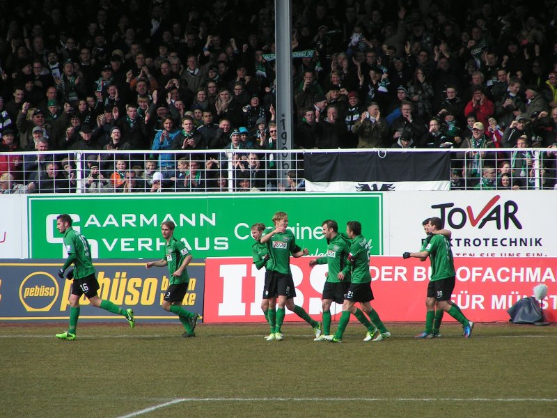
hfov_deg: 5.2
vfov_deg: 3.9
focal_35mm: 380
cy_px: 209
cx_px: 278
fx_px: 6115
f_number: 4.5
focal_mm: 58
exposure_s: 1/640
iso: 50
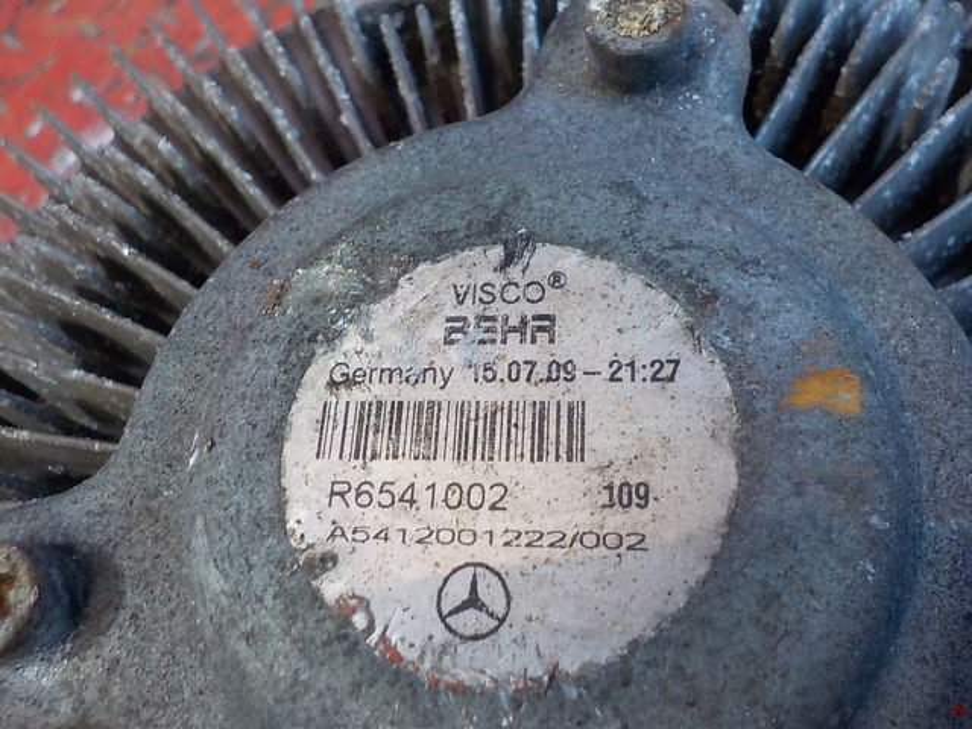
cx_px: 486
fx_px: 842
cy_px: 364
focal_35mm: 30
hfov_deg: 60.0
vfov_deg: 46.8
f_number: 3.3
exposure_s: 1/30
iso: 250
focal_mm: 4.1
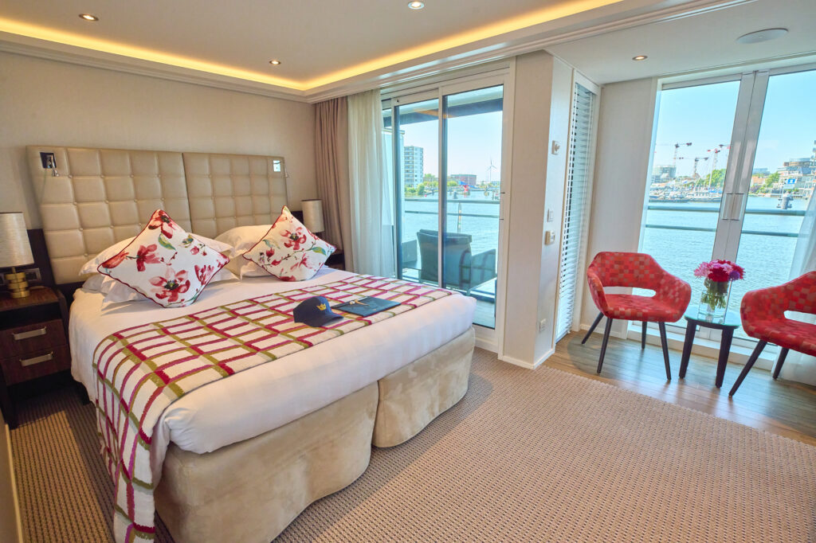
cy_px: 272
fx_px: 363
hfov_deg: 96.8
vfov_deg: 73.7
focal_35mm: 16
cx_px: 408
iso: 2000
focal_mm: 16
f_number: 14
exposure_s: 1/180
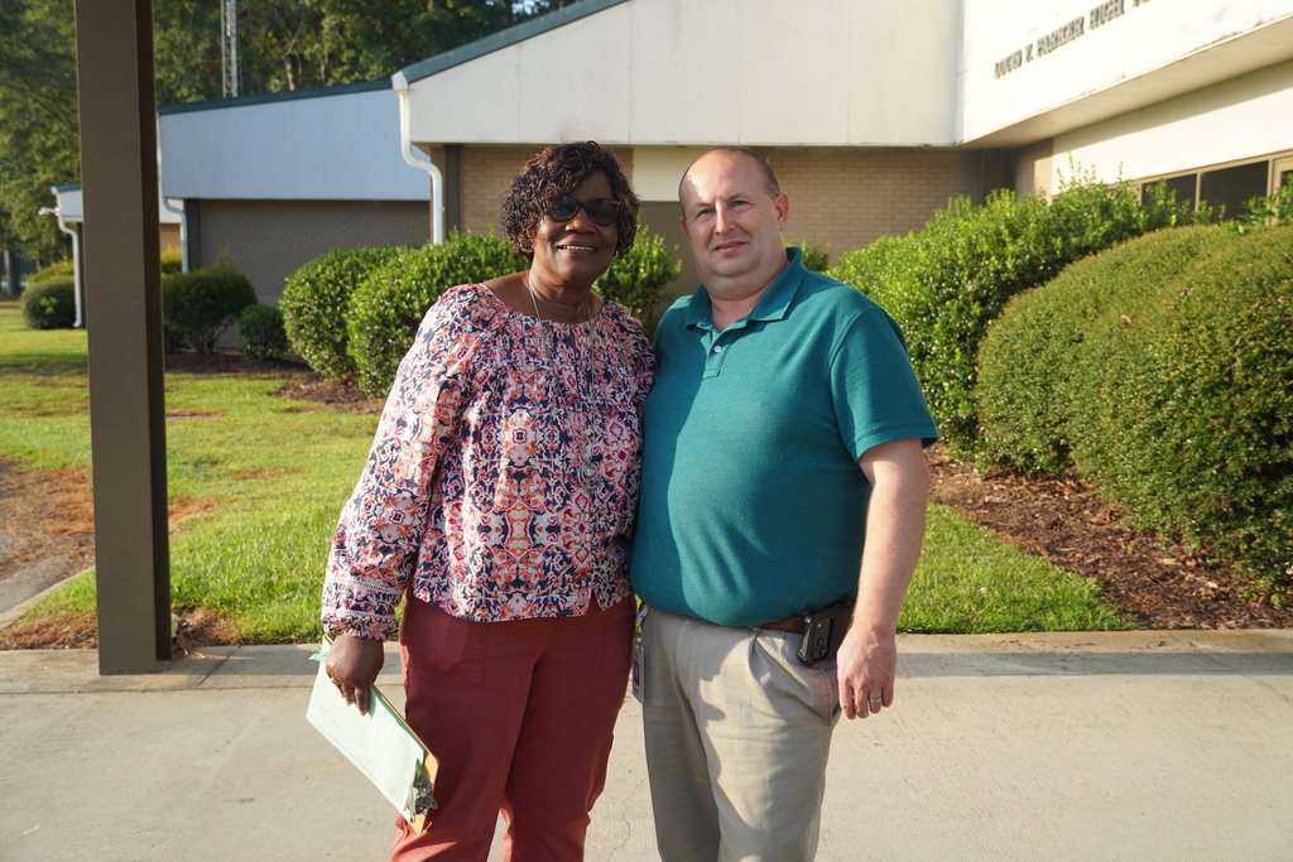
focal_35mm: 39
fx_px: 1401
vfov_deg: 34.2
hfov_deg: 49.5
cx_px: 646
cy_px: 431
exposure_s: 1/200
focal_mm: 26
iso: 100
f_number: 4.5
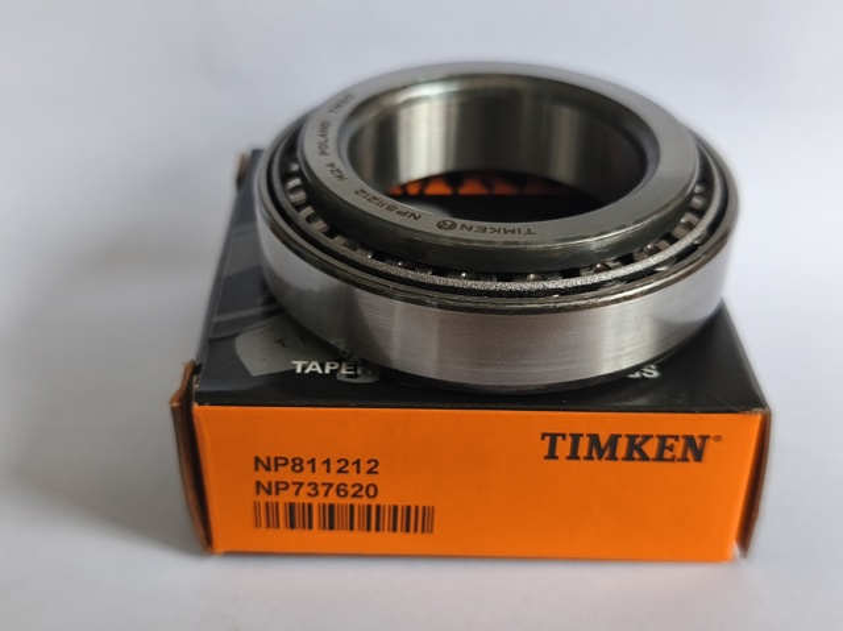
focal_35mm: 44
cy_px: 316
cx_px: 422
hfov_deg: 43.0
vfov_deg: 32.8
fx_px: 1071
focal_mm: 6.18
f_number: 1.65
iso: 400
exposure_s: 1/99.9
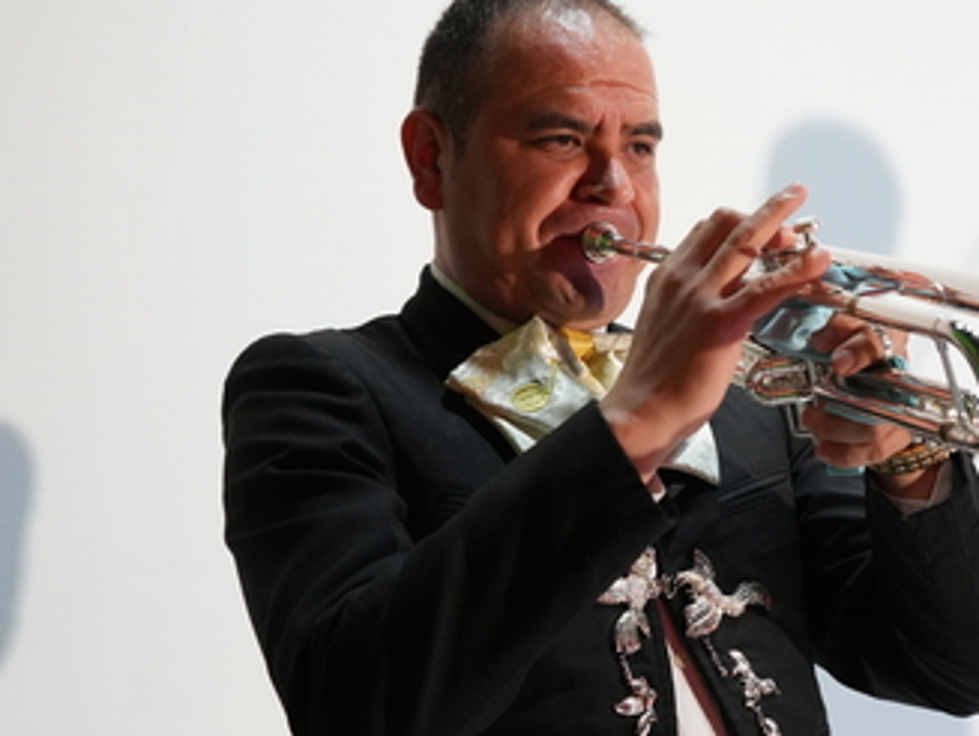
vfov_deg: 19.9
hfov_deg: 26.1
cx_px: 665
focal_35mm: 74
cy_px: 314
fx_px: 2095
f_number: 4.5
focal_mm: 42
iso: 5000
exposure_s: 1/500
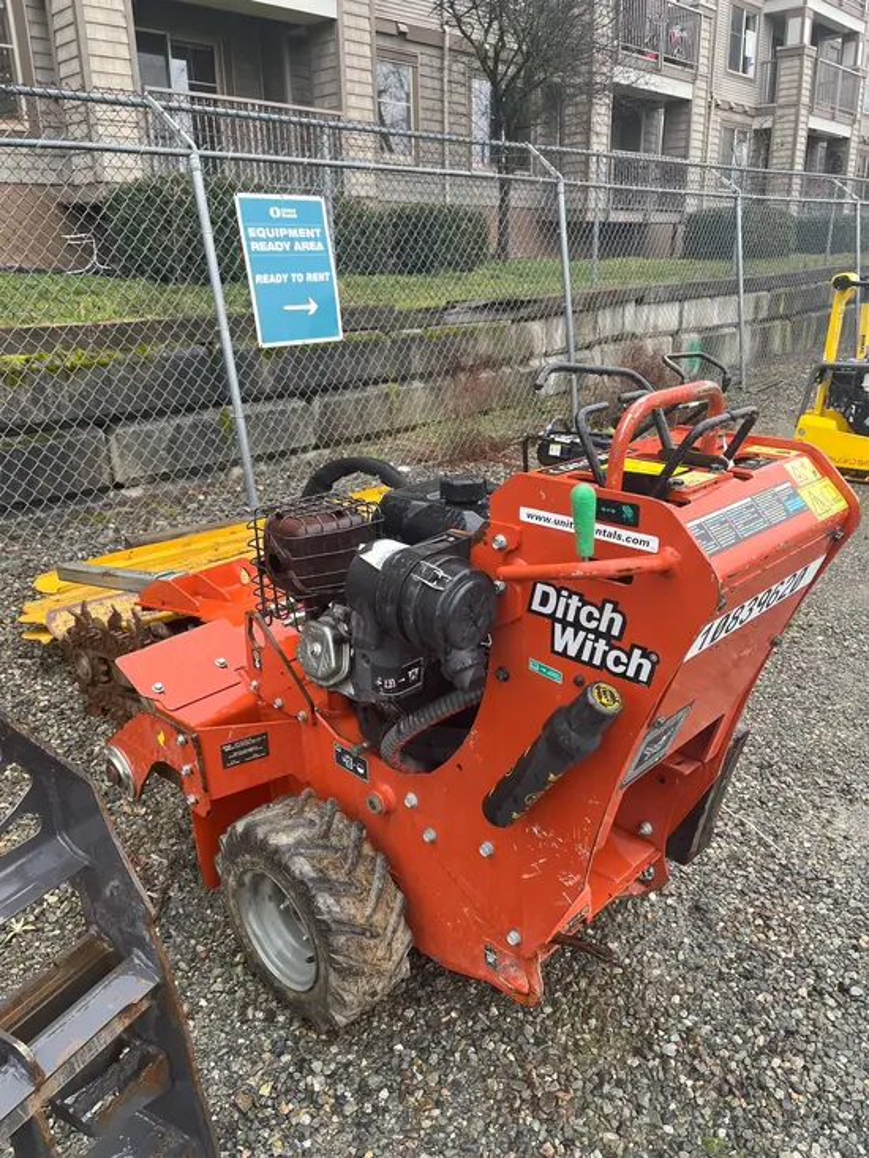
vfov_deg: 67.3
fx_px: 870
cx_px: 434
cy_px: 579
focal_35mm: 26
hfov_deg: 53.1
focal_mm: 5.1
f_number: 1.6
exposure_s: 1/121
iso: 40
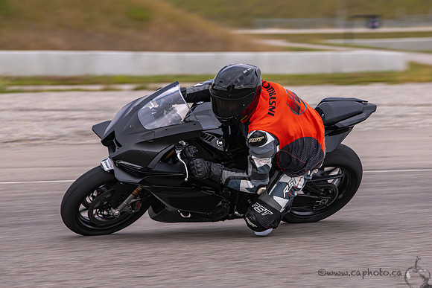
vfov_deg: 6.2
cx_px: 240
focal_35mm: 222
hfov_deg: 9.3
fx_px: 2667
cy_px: 144
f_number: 7.1
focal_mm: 200
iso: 100
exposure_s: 1/250
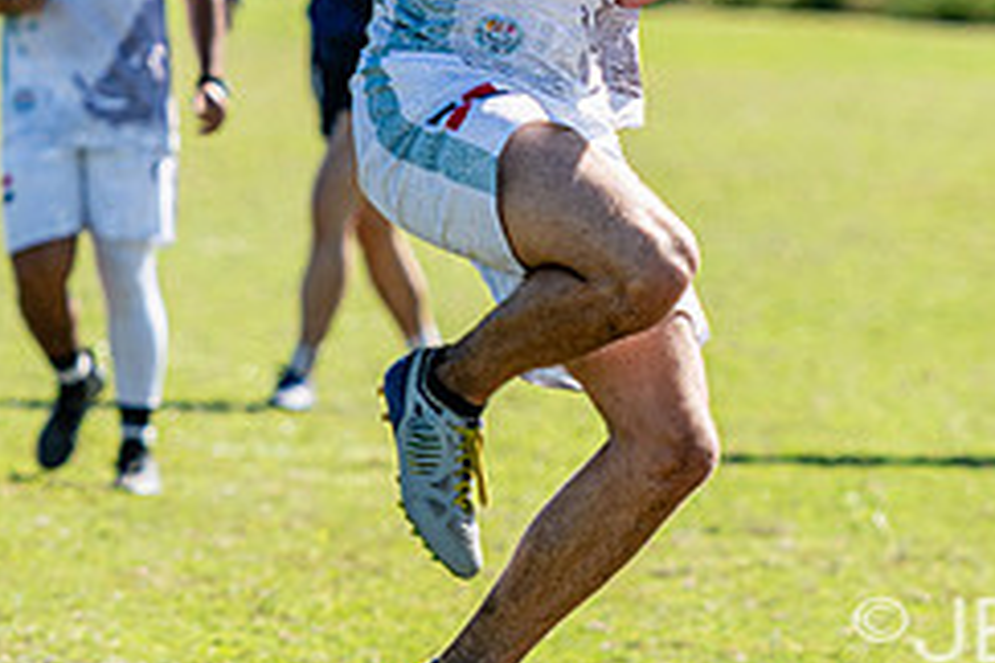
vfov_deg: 2.5
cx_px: 581
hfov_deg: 3.7
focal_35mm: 553
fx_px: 15283
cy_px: 8
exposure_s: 1/1600
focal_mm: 155
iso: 90
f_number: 3.2
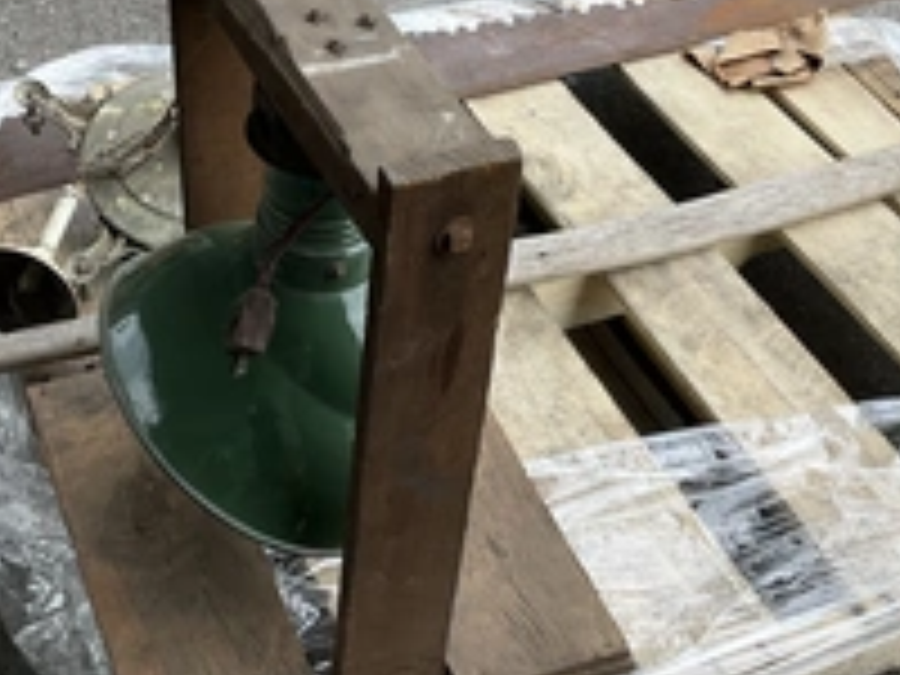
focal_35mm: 58
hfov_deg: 33.0
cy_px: 279
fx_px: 1508
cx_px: 320
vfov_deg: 25.2
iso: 25
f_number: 1.8
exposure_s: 1/316
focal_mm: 3
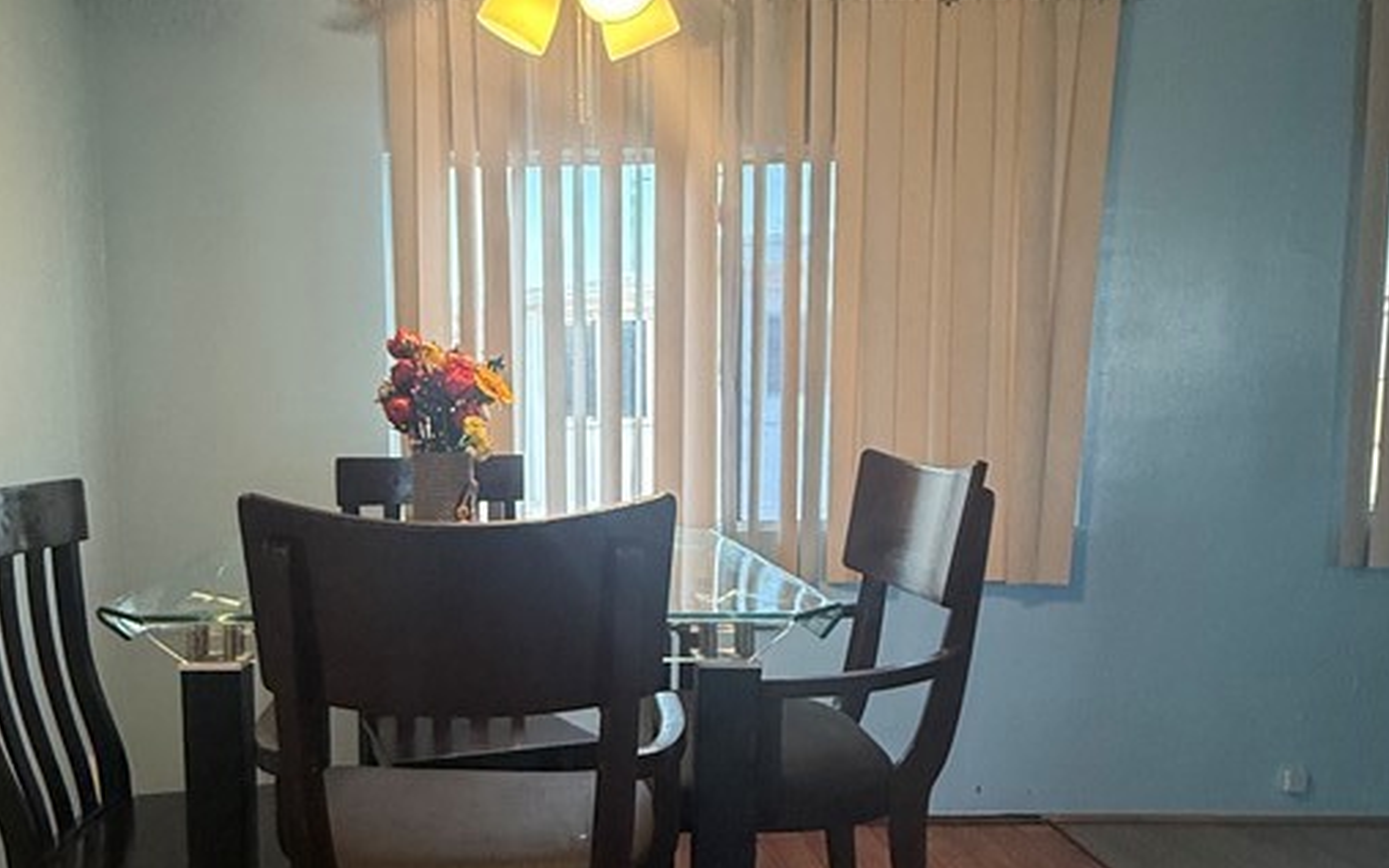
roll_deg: +0.4
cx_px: 479
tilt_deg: -5.7
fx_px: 1136
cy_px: 523
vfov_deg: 41.6
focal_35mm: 30
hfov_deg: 61.6
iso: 320
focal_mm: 2.22
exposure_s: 1/120
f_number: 2.2
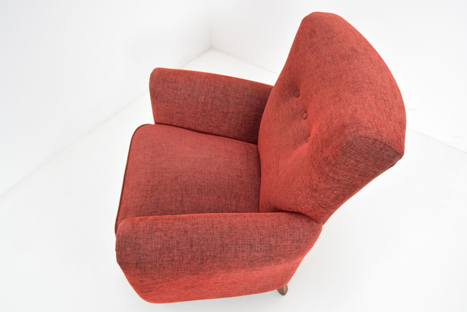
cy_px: 156
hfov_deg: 61.9
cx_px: 234
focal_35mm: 30
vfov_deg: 43.7
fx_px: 389
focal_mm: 20
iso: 1600
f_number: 4.5
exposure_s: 1/80
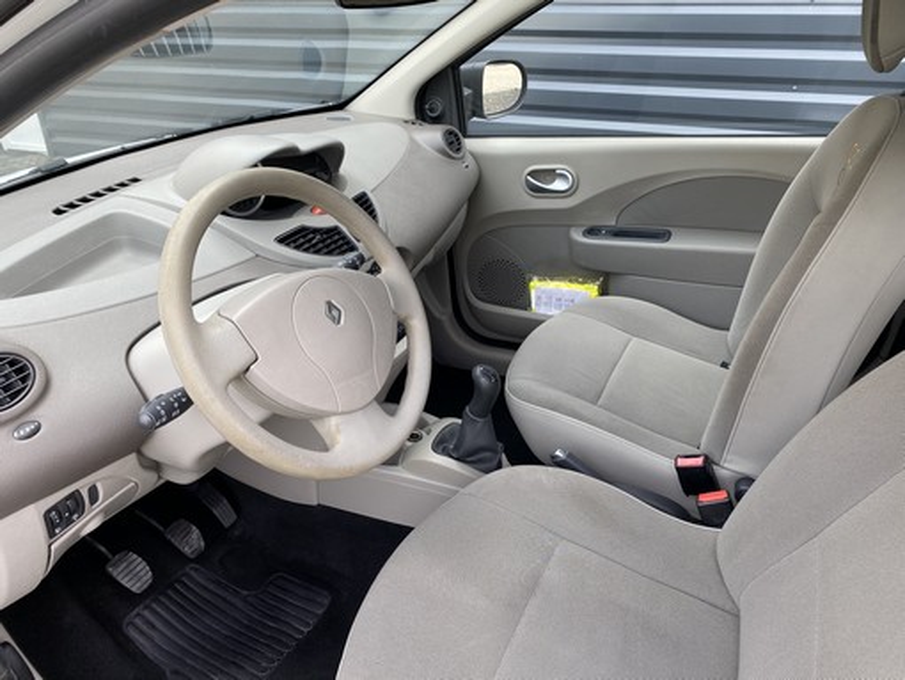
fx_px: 680
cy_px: 340
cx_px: 452
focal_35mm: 26
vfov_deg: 53.1
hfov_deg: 67.3
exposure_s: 1/180
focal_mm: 4.25
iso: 32
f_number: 1.8
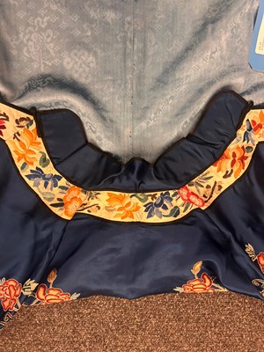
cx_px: 132
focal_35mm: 26
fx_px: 264
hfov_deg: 53.1
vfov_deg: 67.3
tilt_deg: -77.6
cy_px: 176
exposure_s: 1/50
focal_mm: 5.7
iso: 400
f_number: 1.5
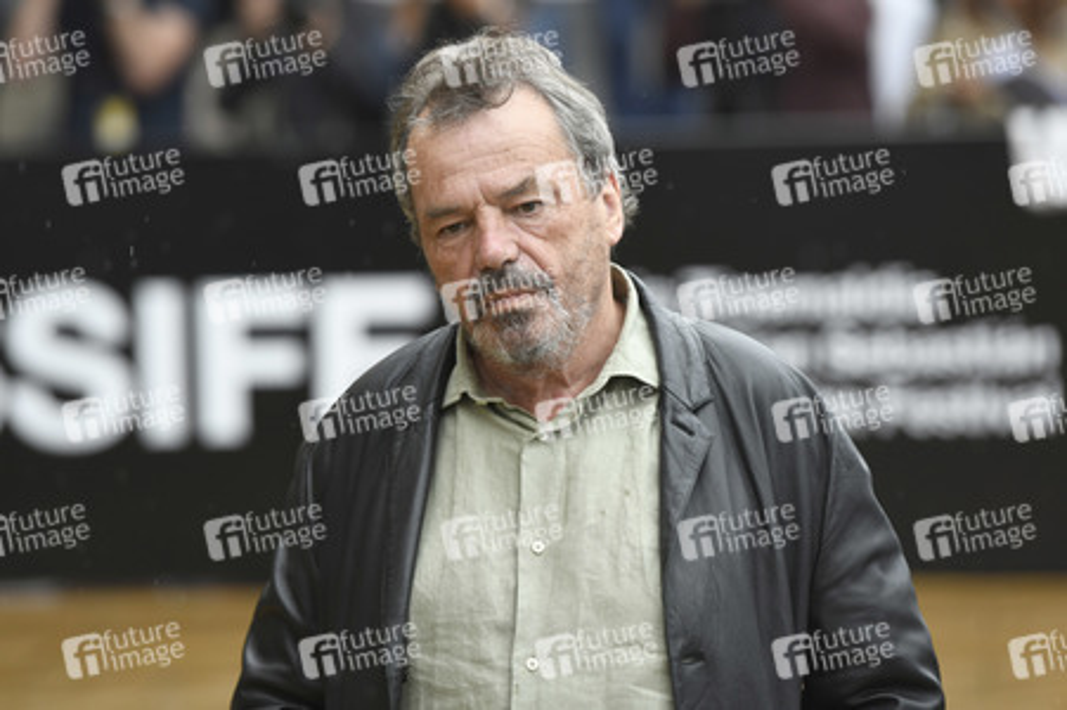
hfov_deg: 10.8
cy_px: 355
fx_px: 5627
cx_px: 534
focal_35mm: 190
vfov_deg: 7.2
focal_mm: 190
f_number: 4
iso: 640
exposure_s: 1/640
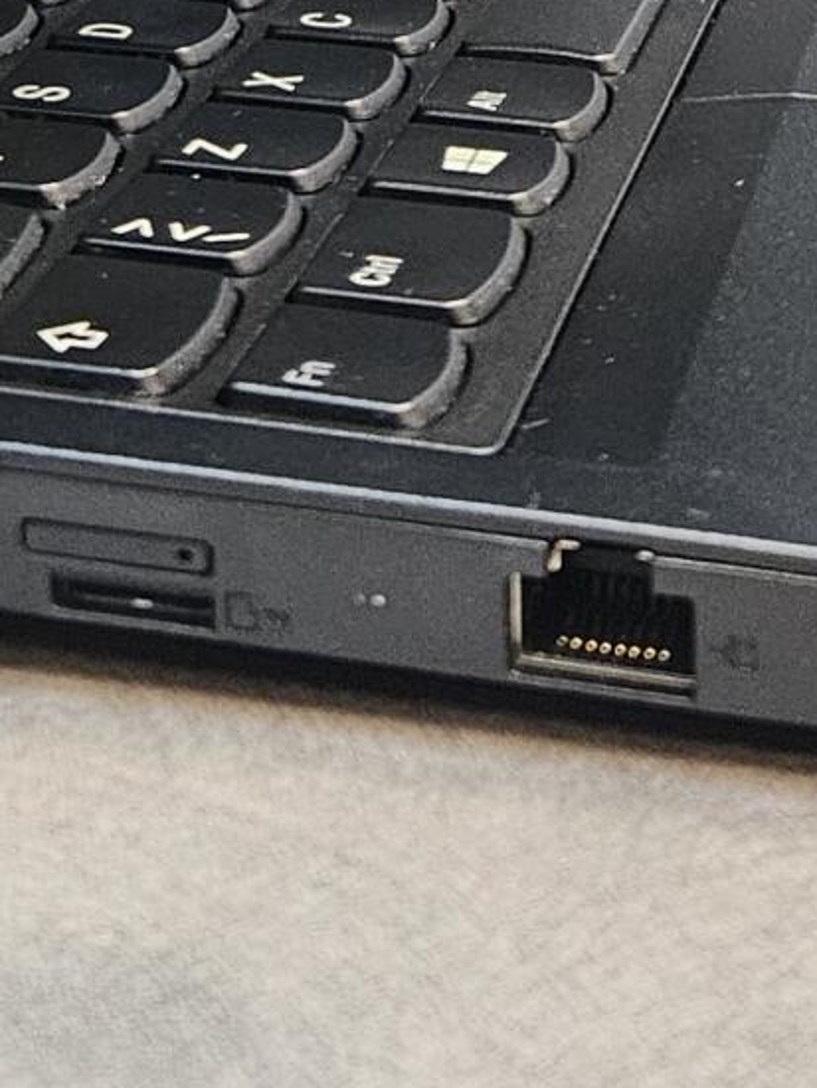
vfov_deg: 16.0
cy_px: -773
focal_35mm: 107
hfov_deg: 13.8
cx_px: 364
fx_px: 3365
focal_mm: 5.4
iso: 500
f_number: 1.8
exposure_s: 1/100
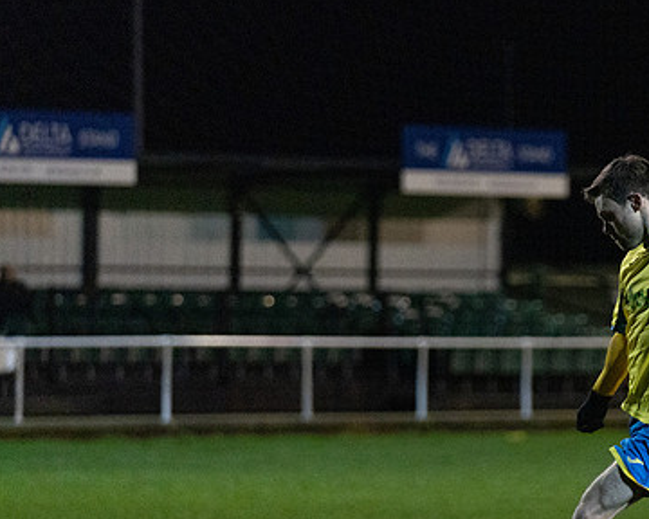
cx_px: 597
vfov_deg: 4.4
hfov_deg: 5.5
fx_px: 6800
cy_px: 384
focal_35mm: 354
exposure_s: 1/640
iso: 5000
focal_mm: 154
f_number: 2.8
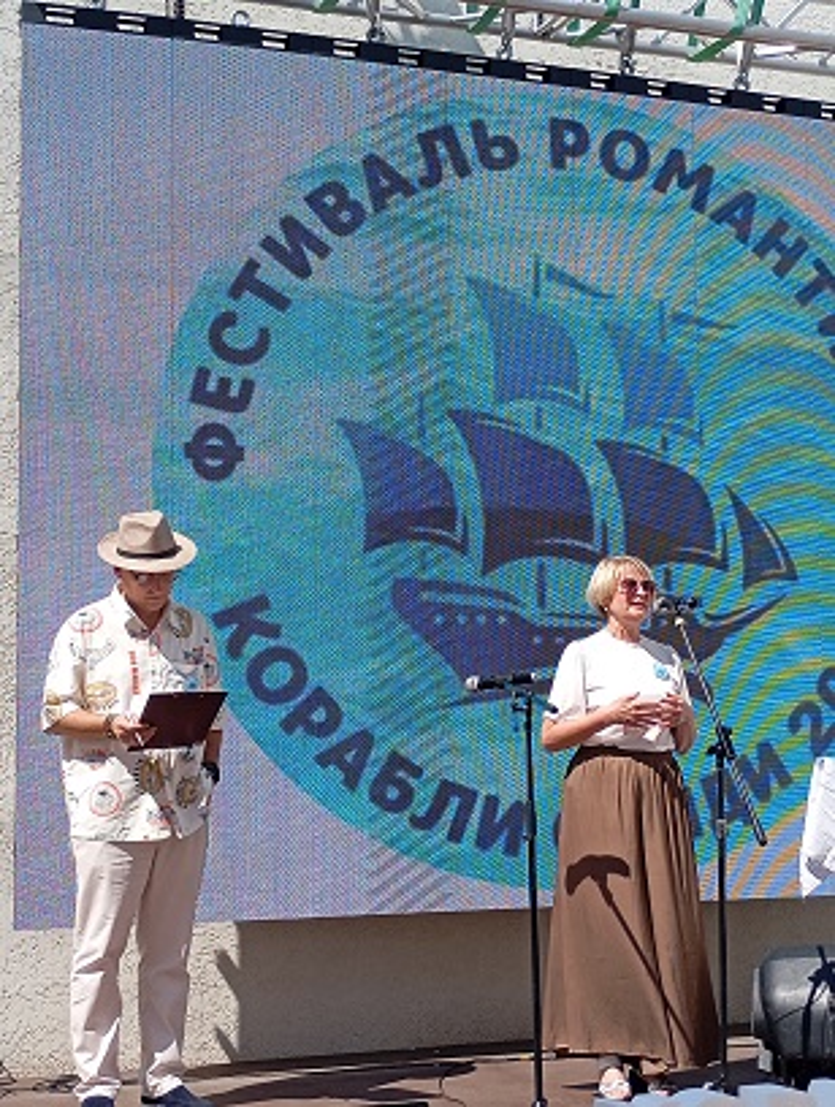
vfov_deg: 33.7
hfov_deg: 25.8
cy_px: 554
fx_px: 1826
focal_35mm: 57
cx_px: 418
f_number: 1.8
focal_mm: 4.27
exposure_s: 1/656
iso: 104
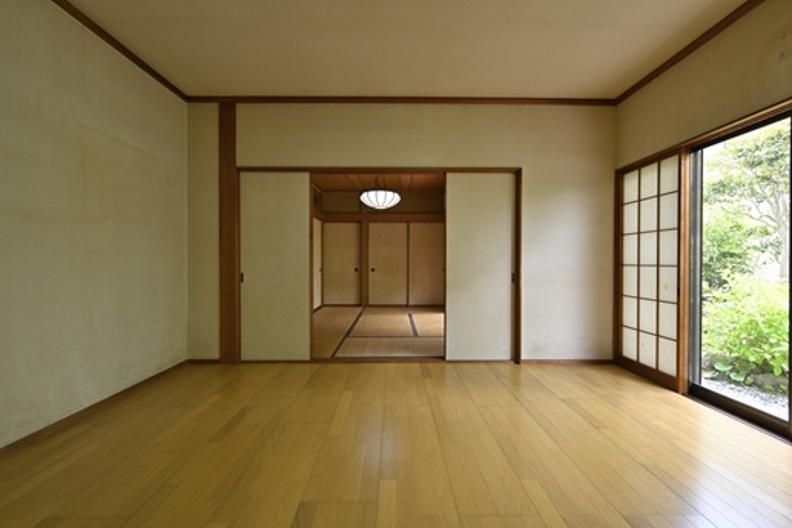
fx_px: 330
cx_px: 396
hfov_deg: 100.4
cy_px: 264
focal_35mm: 15
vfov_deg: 77.3
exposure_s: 1/13
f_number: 8
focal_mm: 15
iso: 64
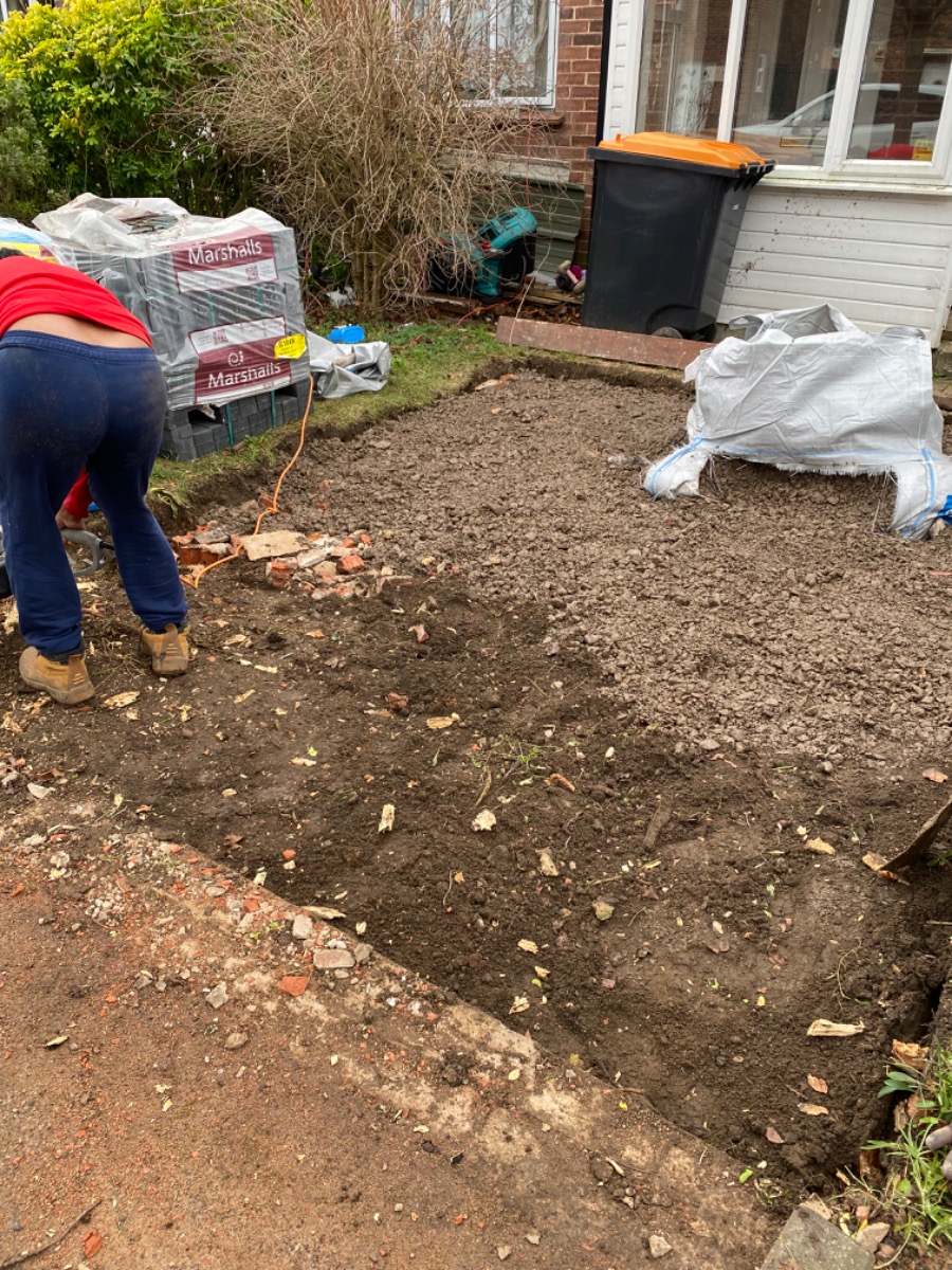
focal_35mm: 26
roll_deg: -0.5
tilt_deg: -28.4
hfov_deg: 53.1
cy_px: 635
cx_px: 476
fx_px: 953
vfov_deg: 67.3
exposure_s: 1/122
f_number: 1.8
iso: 64
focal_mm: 4.25
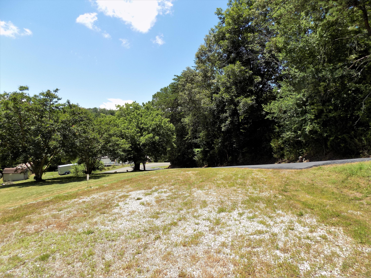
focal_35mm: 23
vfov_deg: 58.9
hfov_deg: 73.9
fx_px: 247
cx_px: 186
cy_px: 139
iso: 80
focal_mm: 4
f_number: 3.1
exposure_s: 1/800
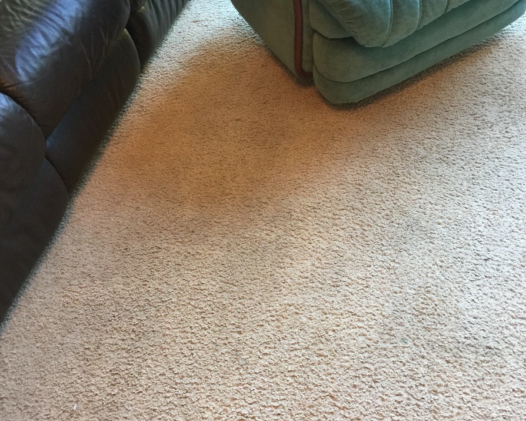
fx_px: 592
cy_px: 206
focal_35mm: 38
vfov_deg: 39.1
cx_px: 262
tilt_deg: -51.6
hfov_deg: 47.9
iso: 100
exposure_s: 1/17
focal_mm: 4.15
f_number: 2.2
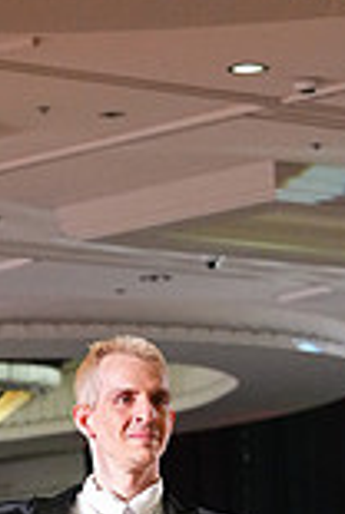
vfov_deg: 7.6
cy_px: 753
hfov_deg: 5.2
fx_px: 3792
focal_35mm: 265
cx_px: 479
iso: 6400
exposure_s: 1/400
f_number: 4.5
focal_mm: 71
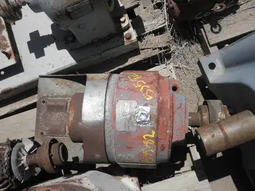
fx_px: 258
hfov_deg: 52.6
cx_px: 128
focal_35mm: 35
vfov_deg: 40.7
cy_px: 96
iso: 64
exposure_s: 1/200
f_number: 9.1
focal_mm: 6.1
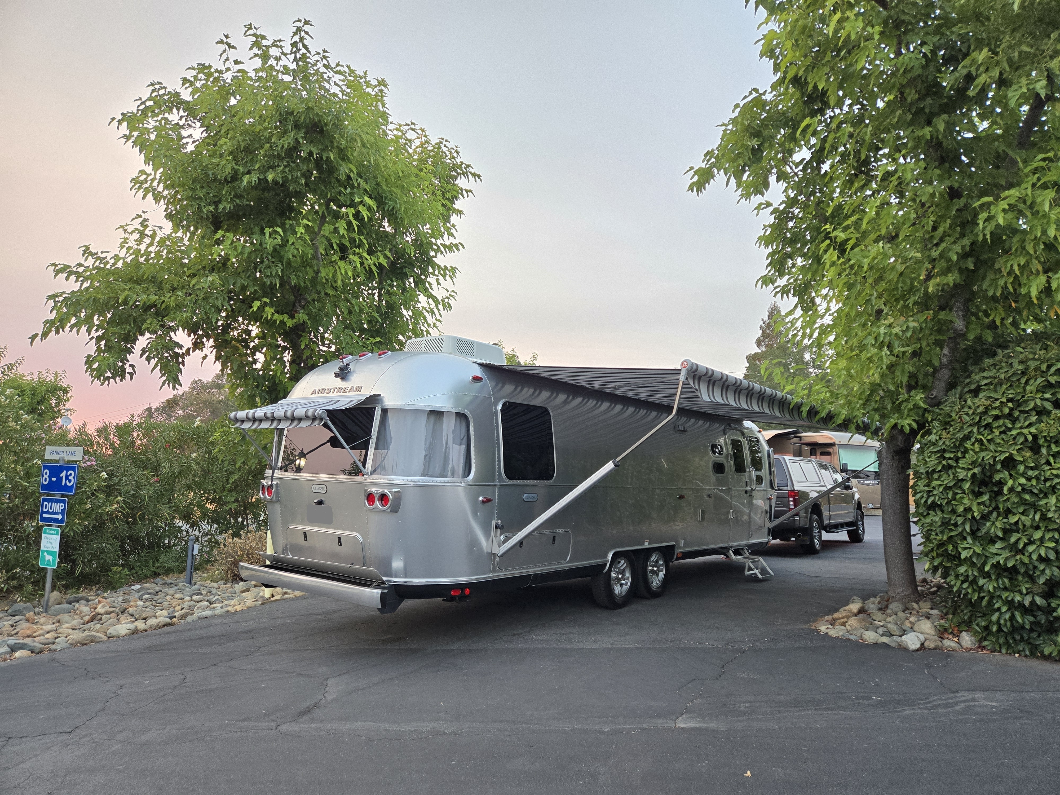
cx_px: 530
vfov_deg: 58.9
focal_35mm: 23
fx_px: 704
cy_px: 398
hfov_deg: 73.9
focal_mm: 5.4
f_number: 1.8
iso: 200
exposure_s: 1/120
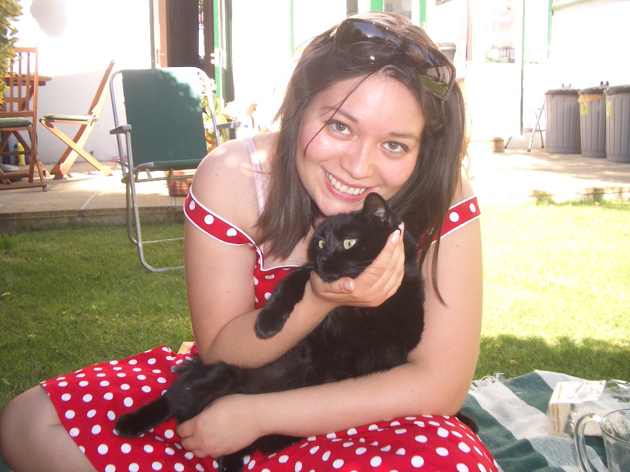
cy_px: 236
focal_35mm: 35
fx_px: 637
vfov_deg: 40.7
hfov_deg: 52.6
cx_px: 315
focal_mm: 5.8
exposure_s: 1/320
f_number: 2.6
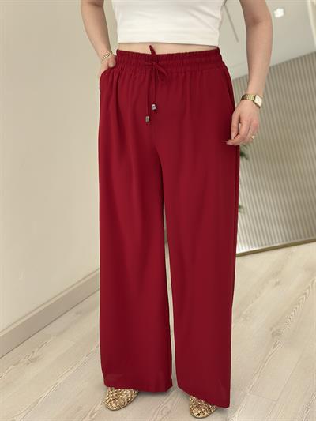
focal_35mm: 48
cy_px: 210
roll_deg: +0.4
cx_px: 158
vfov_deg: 39.6
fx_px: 584
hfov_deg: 30.3
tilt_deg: -17.4
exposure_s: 1/252
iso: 80
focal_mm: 6.86
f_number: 1.78
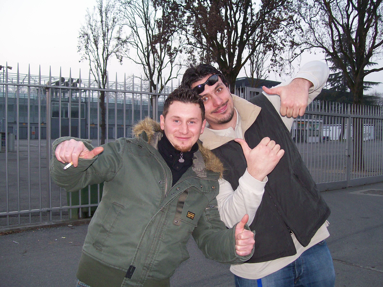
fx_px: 398
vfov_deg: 39.7
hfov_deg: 51.4
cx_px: 192
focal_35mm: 36
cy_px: 144
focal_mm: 6
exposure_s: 1/64
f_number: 2.7
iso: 140
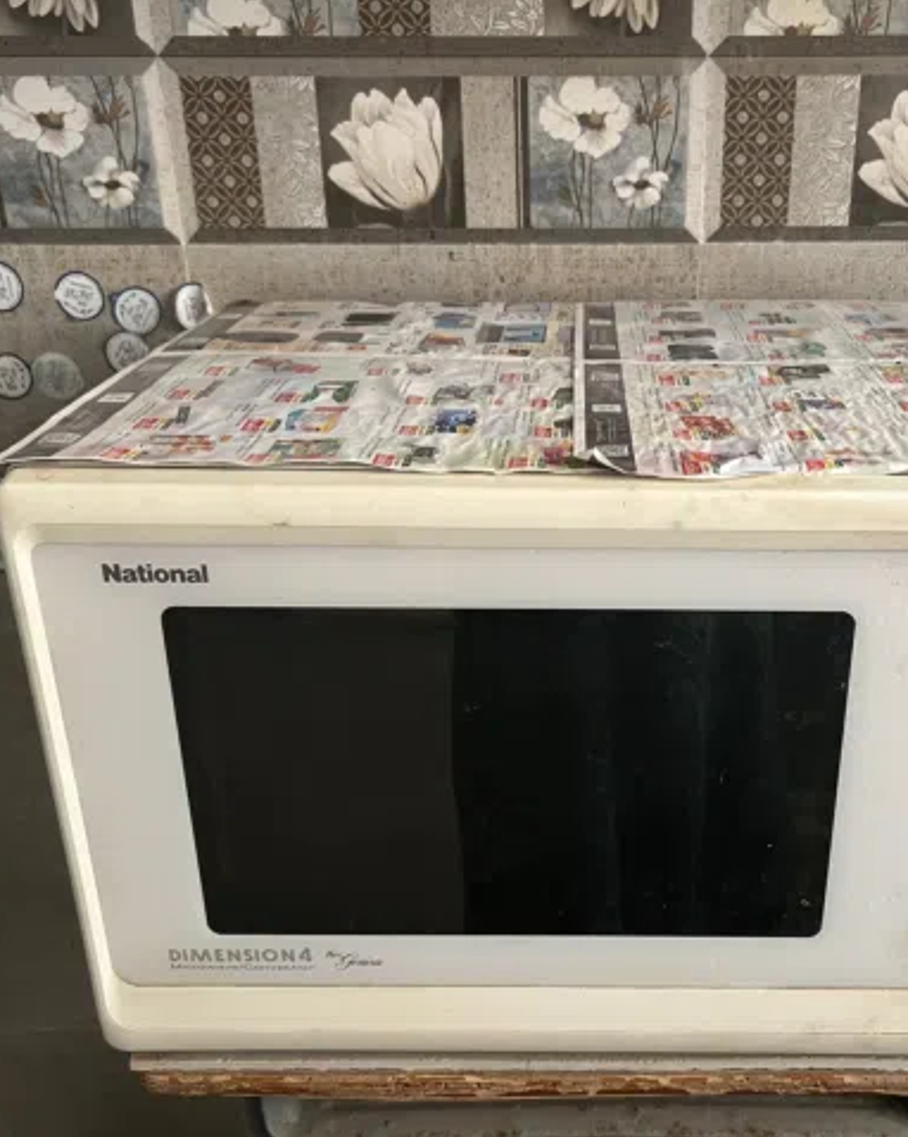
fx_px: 1143
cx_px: 578
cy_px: 568
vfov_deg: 52.9
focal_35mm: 34
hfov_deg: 42.9
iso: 125
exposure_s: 1/60
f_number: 1.5
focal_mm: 5.7
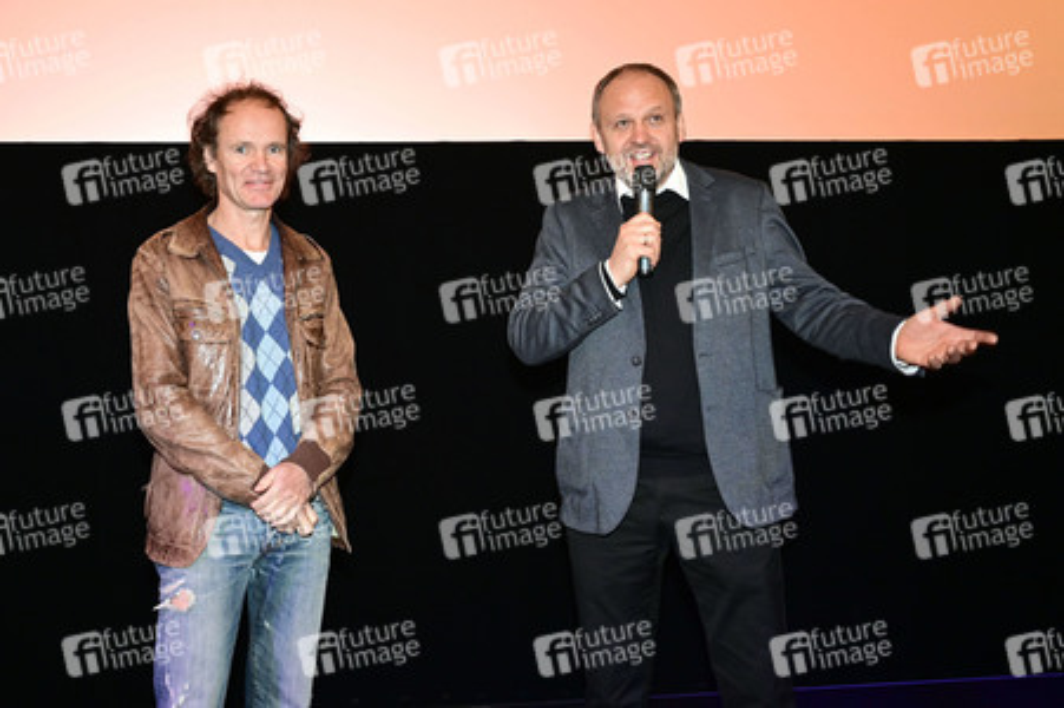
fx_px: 1063
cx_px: 532
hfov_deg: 53.2
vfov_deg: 36.8
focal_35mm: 36
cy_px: 354
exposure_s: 1/200
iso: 4000
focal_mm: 36
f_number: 4
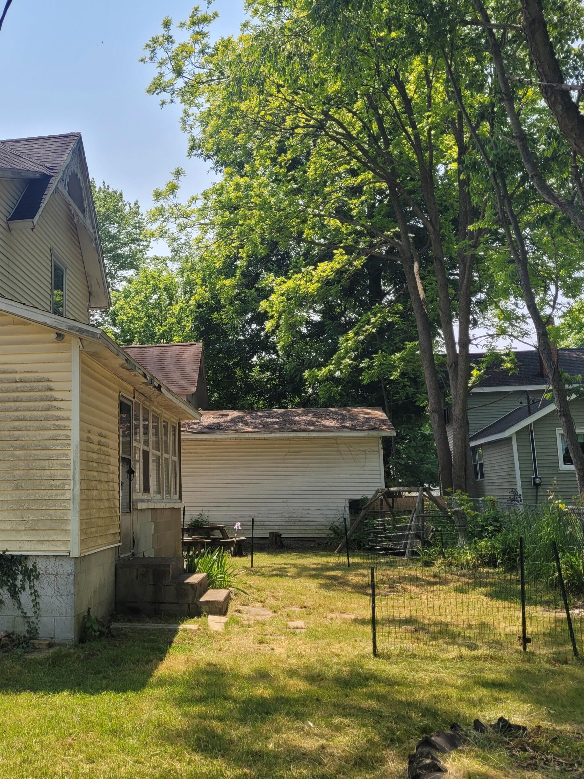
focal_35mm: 35
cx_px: 154
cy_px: 392
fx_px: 788
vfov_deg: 52.6
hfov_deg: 39.7
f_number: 1.8
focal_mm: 5.4
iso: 40
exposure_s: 1/1761
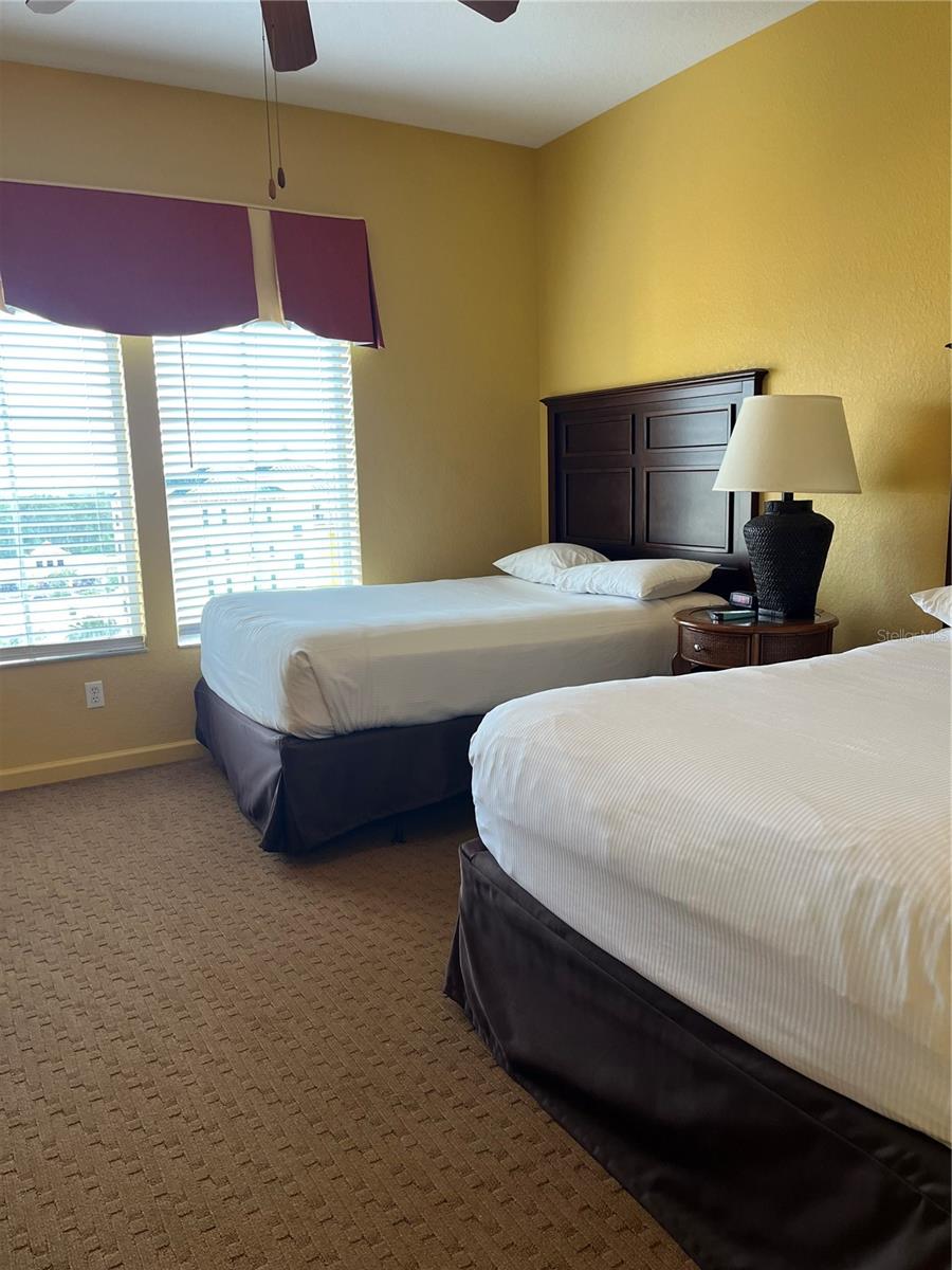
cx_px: 476
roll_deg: +2.5
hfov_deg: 53.1
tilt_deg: -8.4
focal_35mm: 26
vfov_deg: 67.3
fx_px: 953
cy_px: 635
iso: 125
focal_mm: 5.1
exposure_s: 1/120
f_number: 1.6
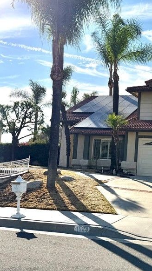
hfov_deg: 25.3
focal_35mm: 46
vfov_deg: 44.5
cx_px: 133
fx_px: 330
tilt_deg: +7.5
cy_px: 119
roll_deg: -2.9
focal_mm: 6.76
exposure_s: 1/11905
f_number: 1.78
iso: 80
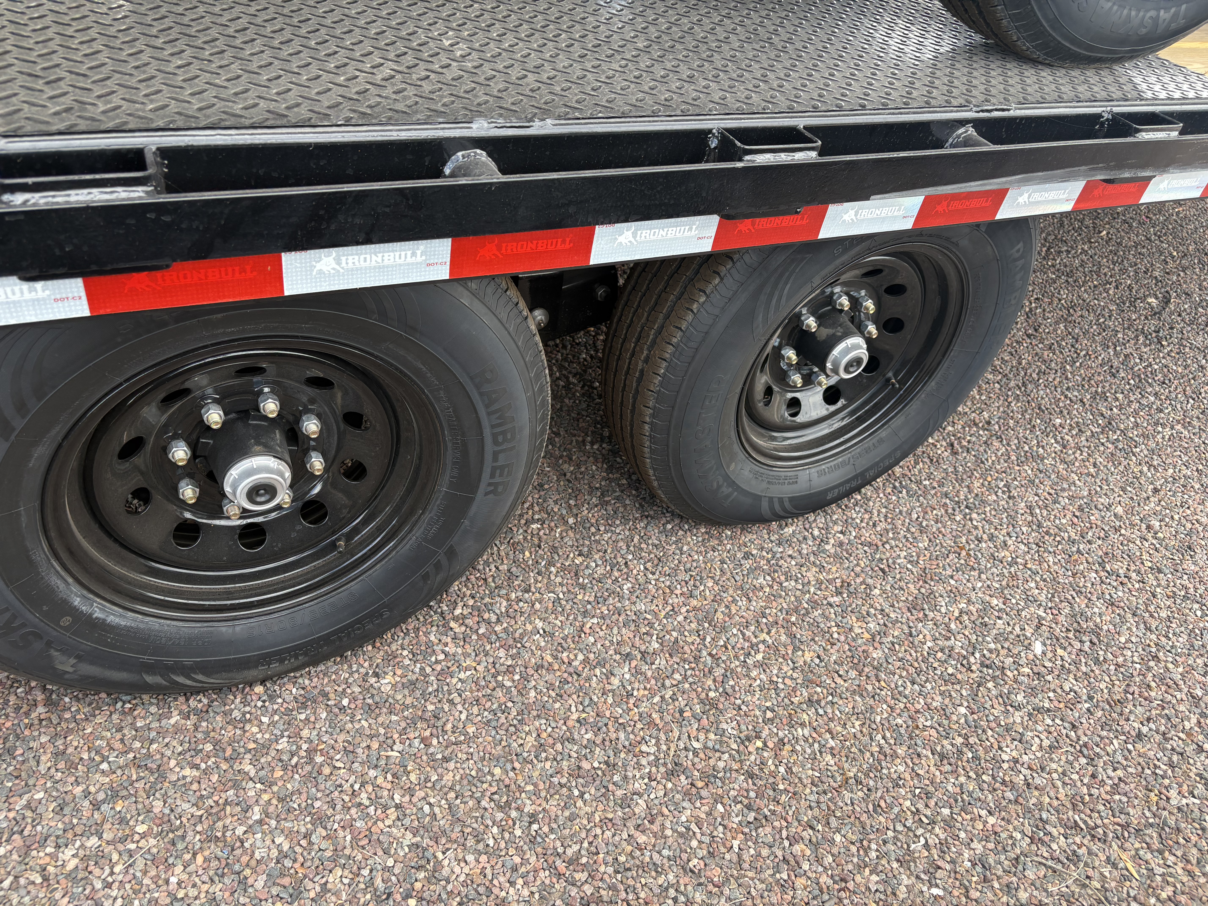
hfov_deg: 67.3
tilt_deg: -39.2
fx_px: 907
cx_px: 604
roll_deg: -8.8
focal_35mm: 26
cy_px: 453
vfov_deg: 53.1
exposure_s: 1/137
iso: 32
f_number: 1.6
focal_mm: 5.96
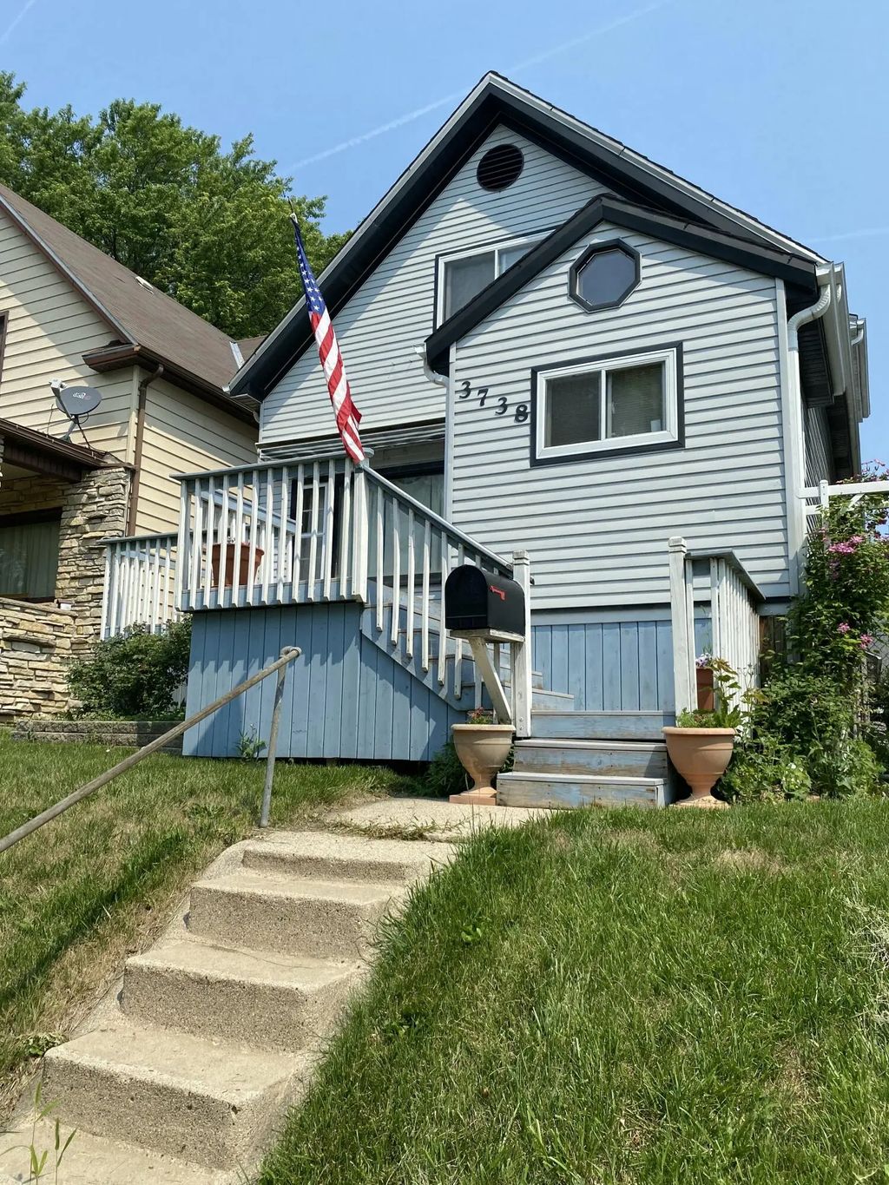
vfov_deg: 67.3
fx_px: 890
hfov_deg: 53.1
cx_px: 444
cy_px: 592
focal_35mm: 26
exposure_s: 1/3300
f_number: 1.8
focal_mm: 4.25
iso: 32
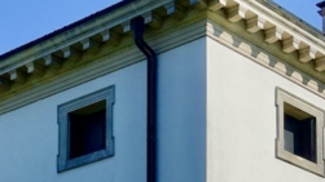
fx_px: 965
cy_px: 374
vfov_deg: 10.0
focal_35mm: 112
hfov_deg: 19.1
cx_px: 220
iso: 125
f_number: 5.6
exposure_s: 1/640
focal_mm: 9.4
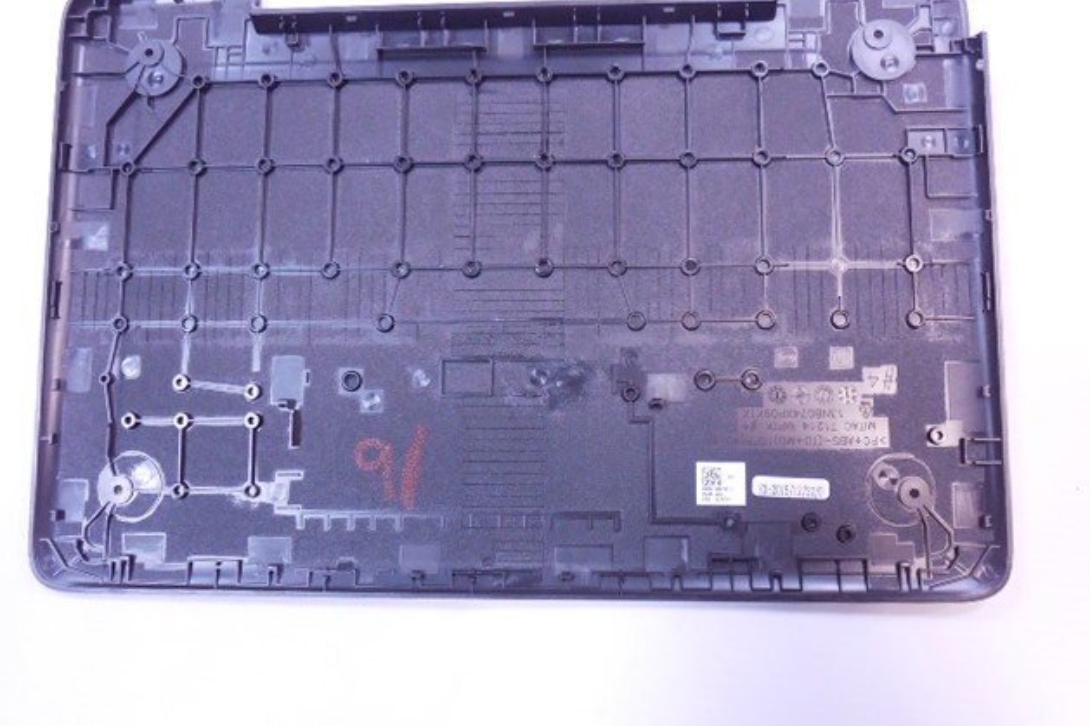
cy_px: 315
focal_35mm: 36
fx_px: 1090
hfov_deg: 53.1
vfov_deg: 36.8
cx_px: 548
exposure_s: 1/25
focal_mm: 6
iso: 800
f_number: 3.9
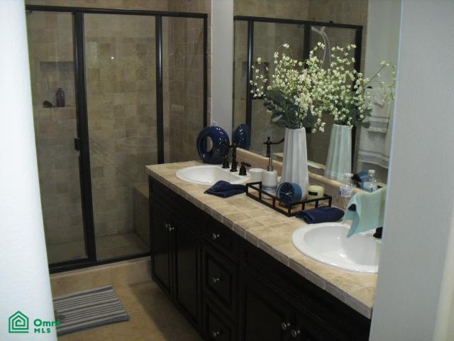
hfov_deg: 51.4
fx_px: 472
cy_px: 170
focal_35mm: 36
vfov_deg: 39.7
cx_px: 227
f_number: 3.1
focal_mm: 6.3
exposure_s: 1/60
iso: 400
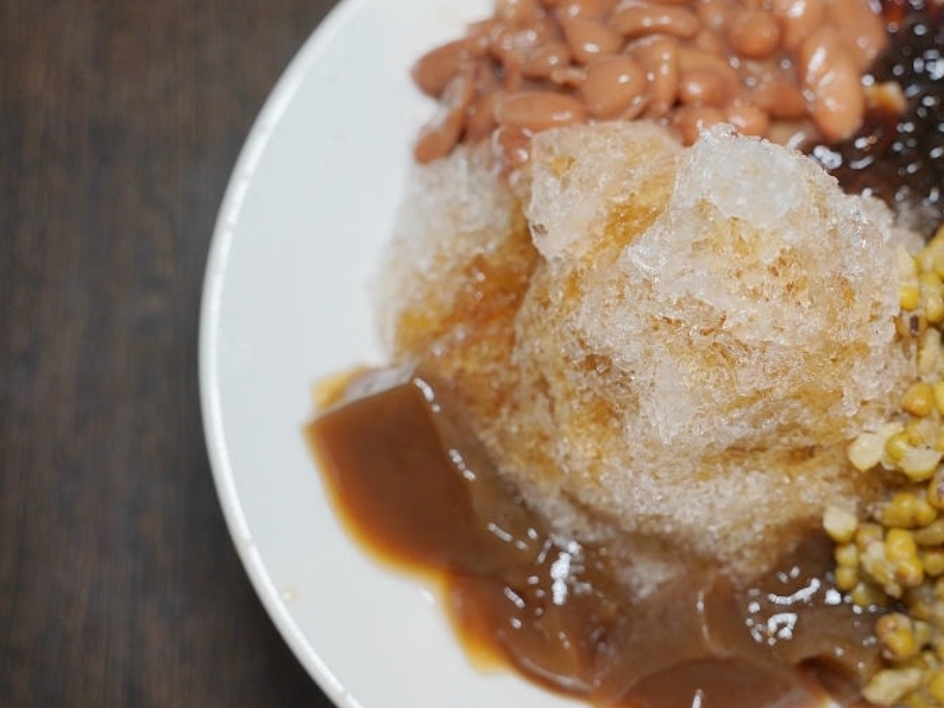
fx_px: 1582
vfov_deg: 25.2
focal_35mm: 58
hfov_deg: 32.6
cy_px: 370
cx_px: 716
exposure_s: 1/60
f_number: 4
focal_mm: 34
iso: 160
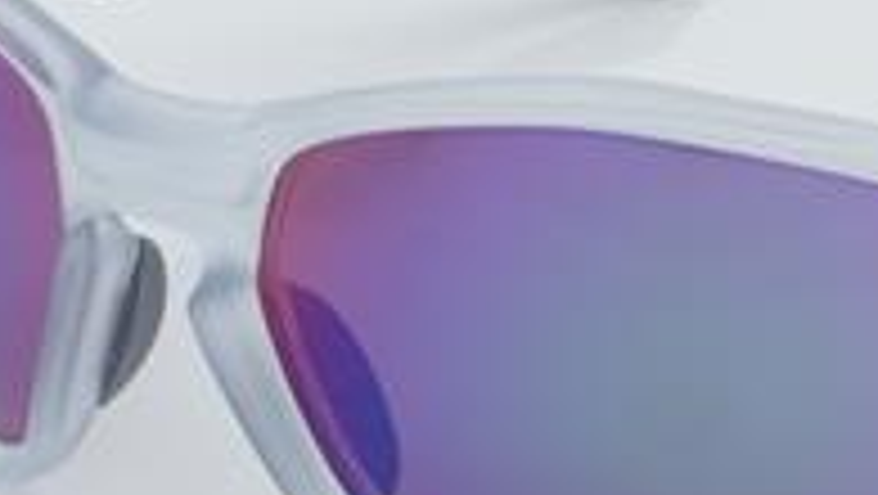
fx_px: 3380
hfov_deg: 14.8
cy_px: 297
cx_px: 621
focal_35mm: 145
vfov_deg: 8.4
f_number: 32
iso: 100
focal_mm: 45
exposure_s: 1/4
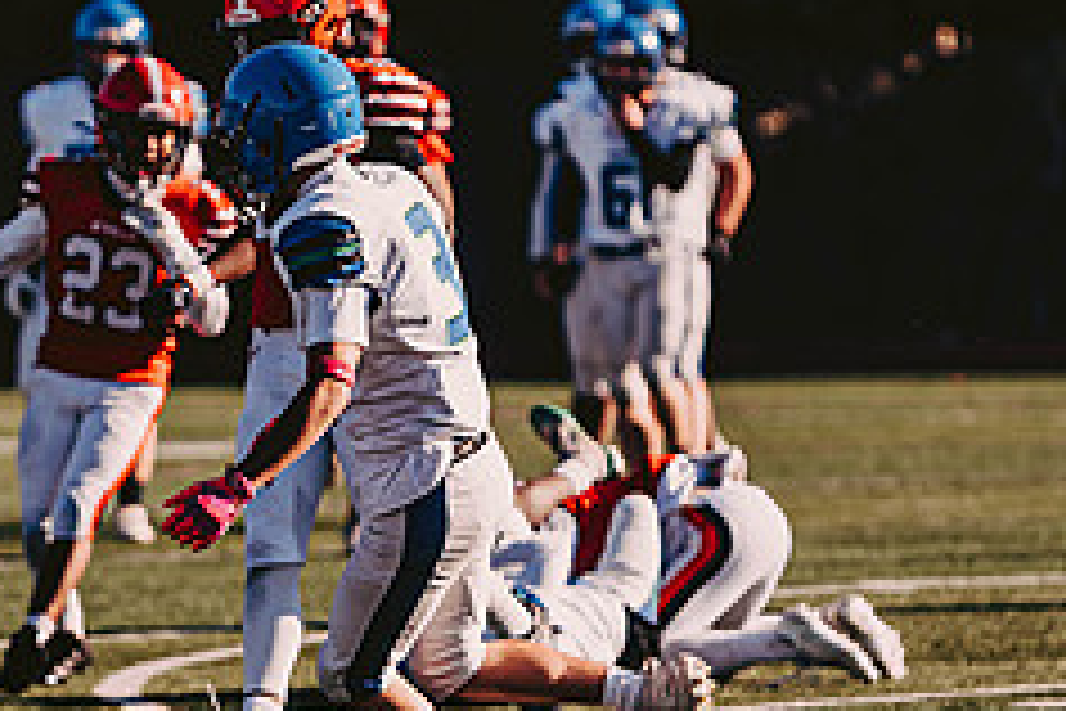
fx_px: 14508
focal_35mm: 490
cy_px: 596
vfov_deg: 2.8
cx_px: 157
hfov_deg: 4.2
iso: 250
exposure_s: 1/2000
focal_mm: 200
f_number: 3.2
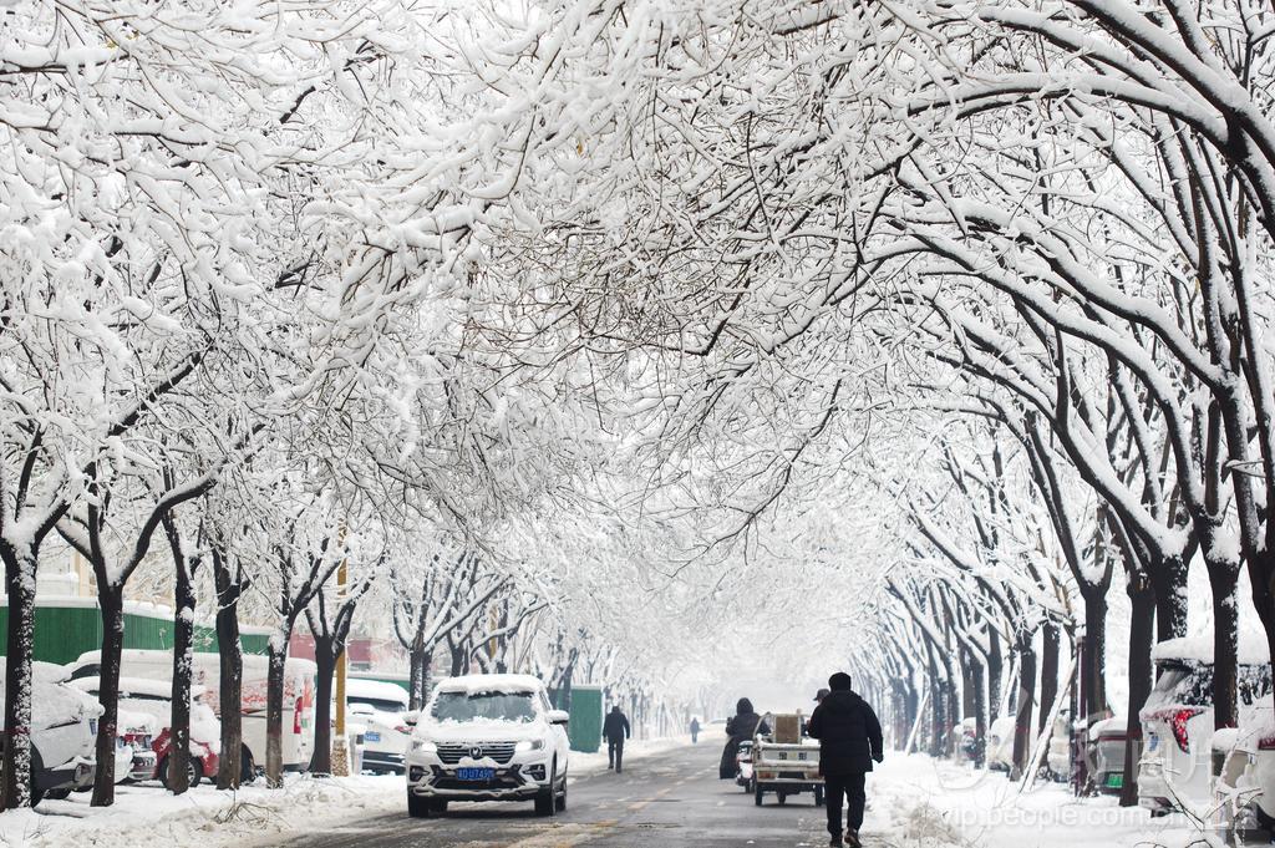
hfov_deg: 19.5
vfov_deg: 13.0
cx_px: 638
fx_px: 3716
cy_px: 424
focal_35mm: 105
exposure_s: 1/80
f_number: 5
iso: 200
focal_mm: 70
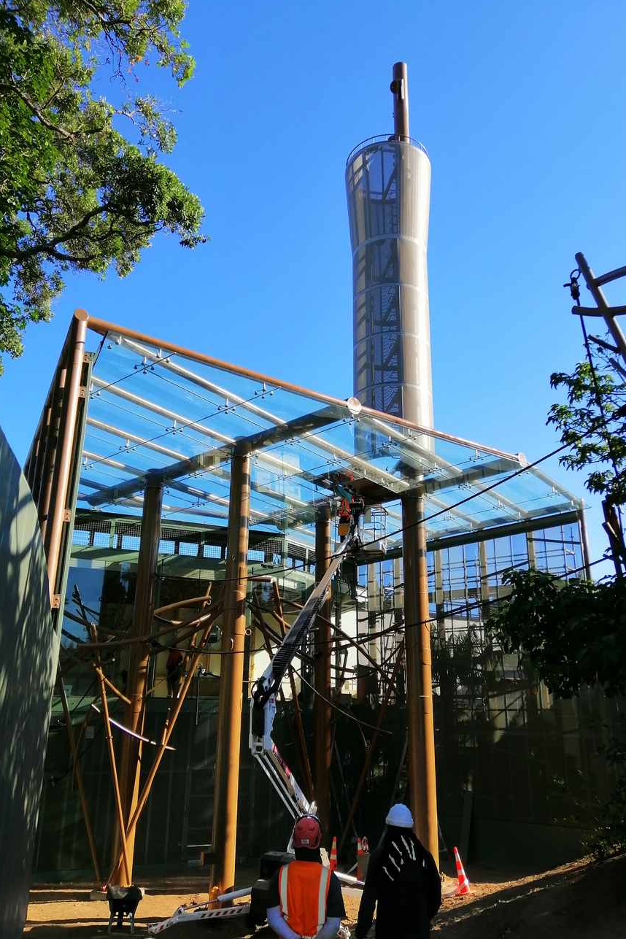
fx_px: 730
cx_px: 309
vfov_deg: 65.5
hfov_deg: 46.4
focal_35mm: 28
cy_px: 480
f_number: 2.2
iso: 50
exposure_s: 1/612
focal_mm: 3.81
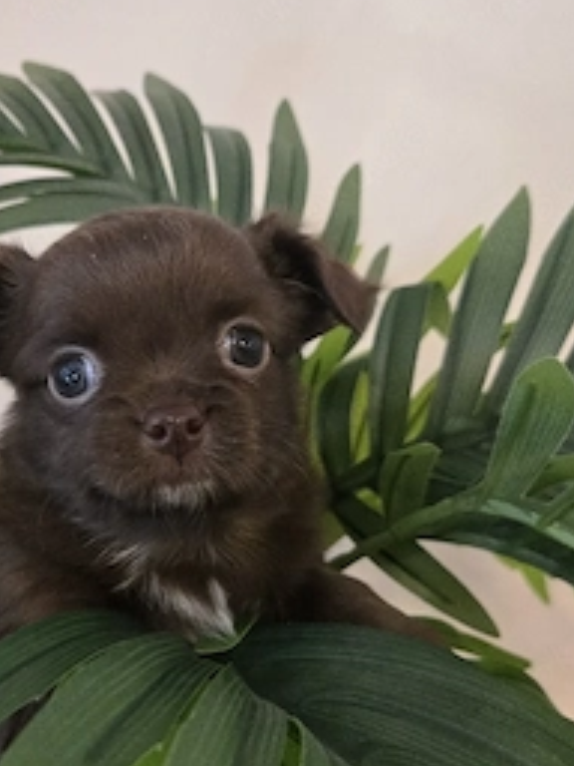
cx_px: 176
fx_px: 796
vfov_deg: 51.1
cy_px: 455
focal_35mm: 36
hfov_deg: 39.0
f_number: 1.8
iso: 800
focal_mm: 5.4
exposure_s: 1/101
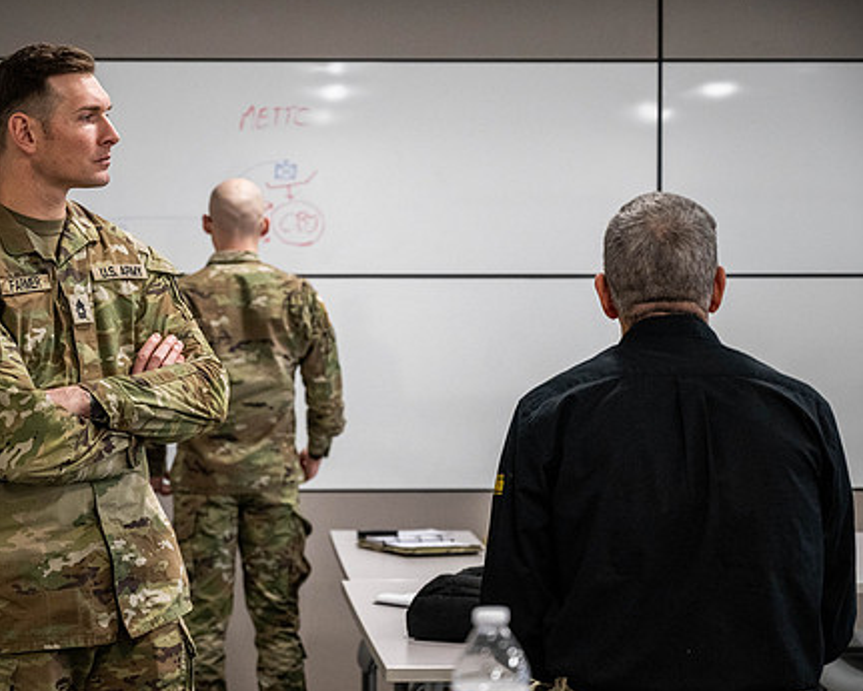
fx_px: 2274
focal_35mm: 89
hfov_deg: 21.4
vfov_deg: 17.3
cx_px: 306
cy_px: 362
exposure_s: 1/400
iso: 2500
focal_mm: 70
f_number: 4
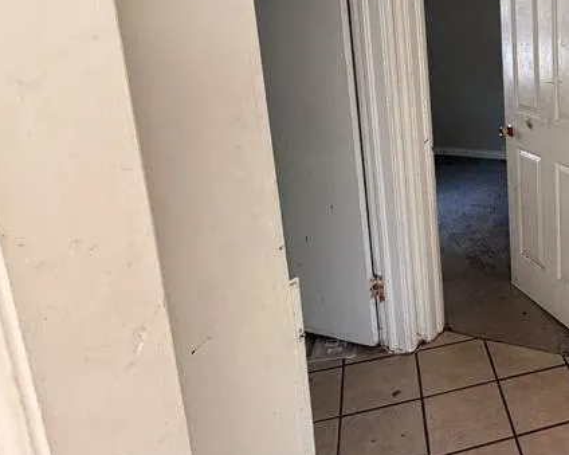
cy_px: 129
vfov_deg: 43.5
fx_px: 556
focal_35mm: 33
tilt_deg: -10.6
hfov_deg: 46.6
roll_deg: +1.1
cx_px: 552
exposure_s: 1/110
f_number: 2.2
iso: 320
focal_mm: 2.22
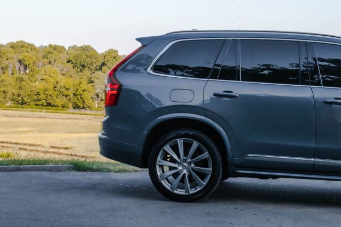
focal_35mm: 84
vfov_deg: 16.2
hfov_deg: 24.2
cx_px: 170
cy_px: 114
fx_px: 795
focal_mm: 56
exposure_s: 1/400
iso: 500
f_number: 11
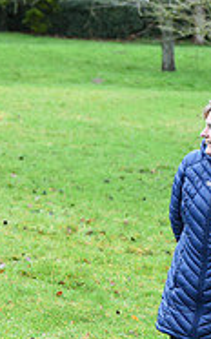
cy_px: 173
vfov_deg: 8.0
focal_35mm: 261
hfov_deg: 4.9
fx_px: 2405
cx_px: -311
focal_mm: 82
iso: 2000
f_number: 4.5
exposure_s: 1/800
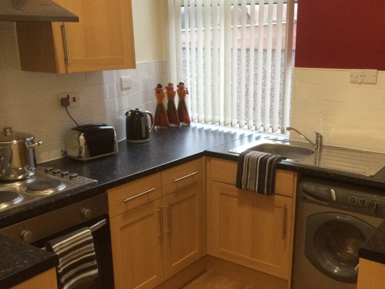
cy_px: 168
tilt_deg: -18.1
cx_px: 244
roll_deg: -0.1
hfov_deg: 46.3
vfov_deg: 35.9
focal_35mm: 40
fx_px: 445
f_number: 2.2
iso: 200
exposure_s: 1/30
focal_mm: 4.15
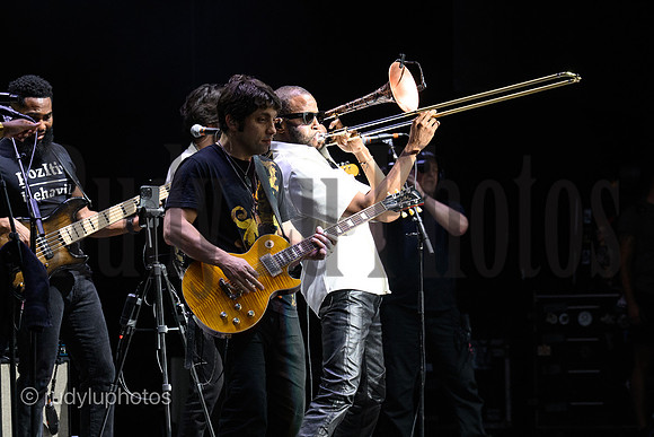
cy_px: 218
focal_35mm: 300
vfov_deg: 4.6
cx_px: 327
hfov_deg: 6.9
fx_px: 5451
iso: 3200
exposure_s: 1/160
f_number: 6.3
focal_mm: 200
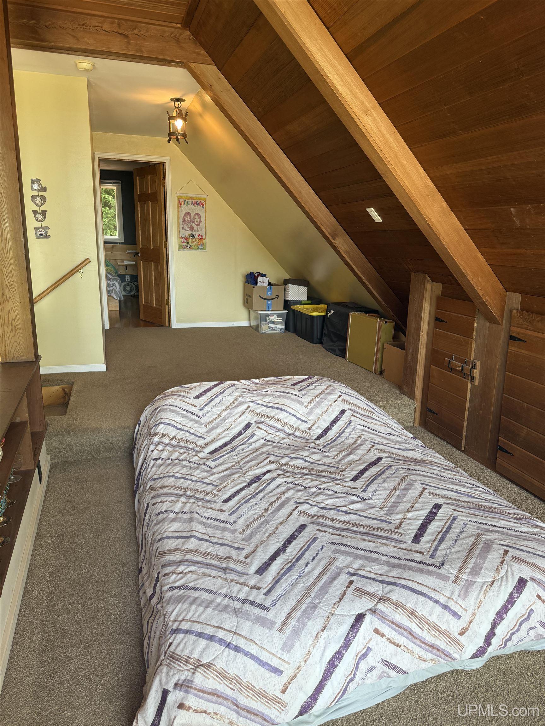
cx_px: 272
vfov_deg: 71.6
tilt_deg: -13.6
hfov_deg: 56.8
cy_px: 363
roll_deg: -2.2
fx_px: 504
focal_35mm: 24
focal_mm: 6.76
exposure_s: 1/121
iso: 125
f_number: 1.78
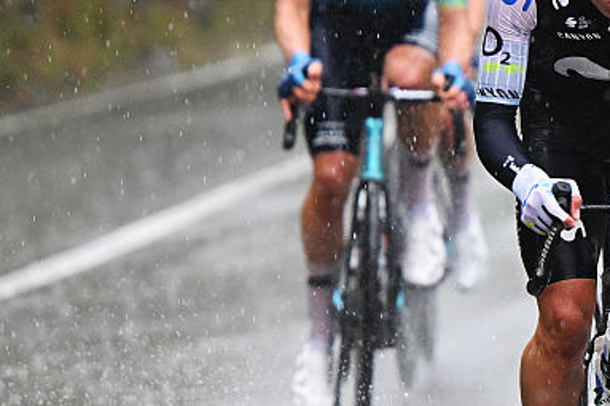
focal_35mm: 602
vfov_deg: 2.3
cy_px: 250
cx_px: 624
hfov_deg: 3.4
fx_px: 10196
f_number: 2.8
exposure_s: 1/1000
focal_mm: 150
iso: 1250
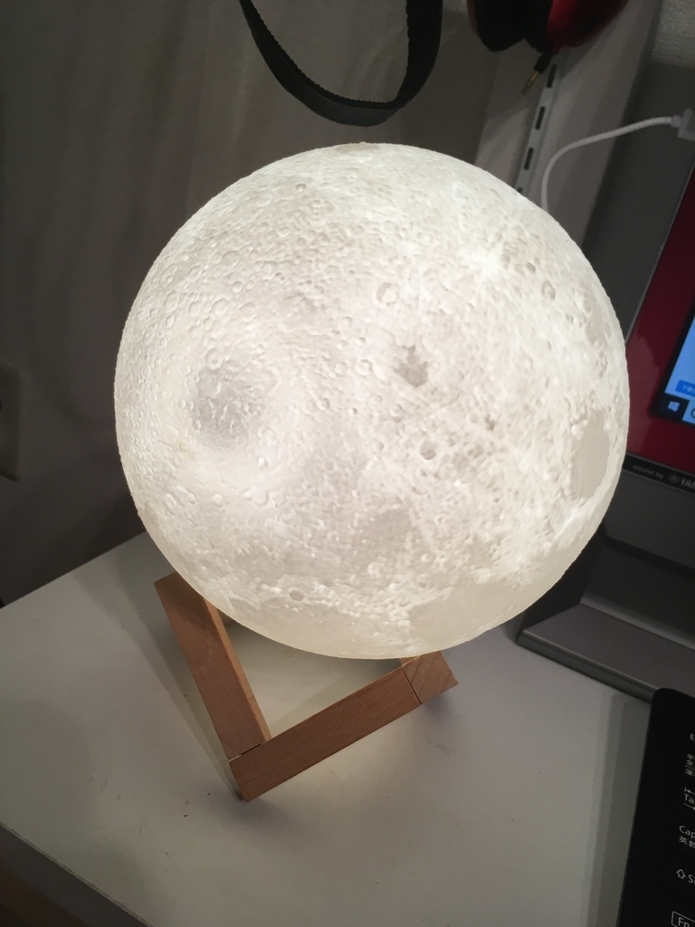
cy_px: 464
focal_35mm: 29
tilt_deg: -24.6
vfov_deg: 61.7
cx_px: 348
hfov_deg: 48.2
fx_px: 776
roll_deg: -12.4
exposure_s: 1/30
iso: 64
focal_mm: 4.15
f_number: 2.2
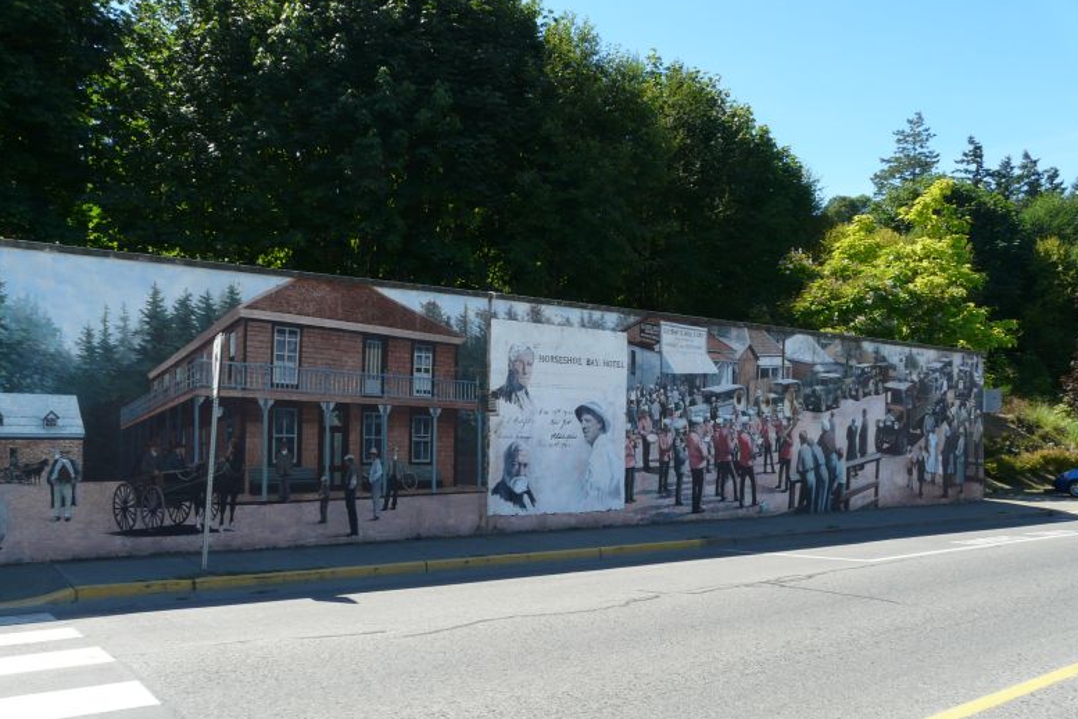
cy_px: 401
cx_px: 531
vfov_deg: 43.5
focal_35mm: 30
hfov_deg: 61.9
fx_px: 898
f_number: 5
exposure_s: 1/250
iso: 100
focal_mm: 4.6
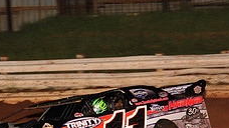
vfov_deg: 5.3
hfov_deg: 9.4
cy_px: 142
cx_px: 35
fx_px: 1390
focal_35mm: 229
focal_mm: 86
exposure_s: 1/320
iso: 800
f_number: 6.3
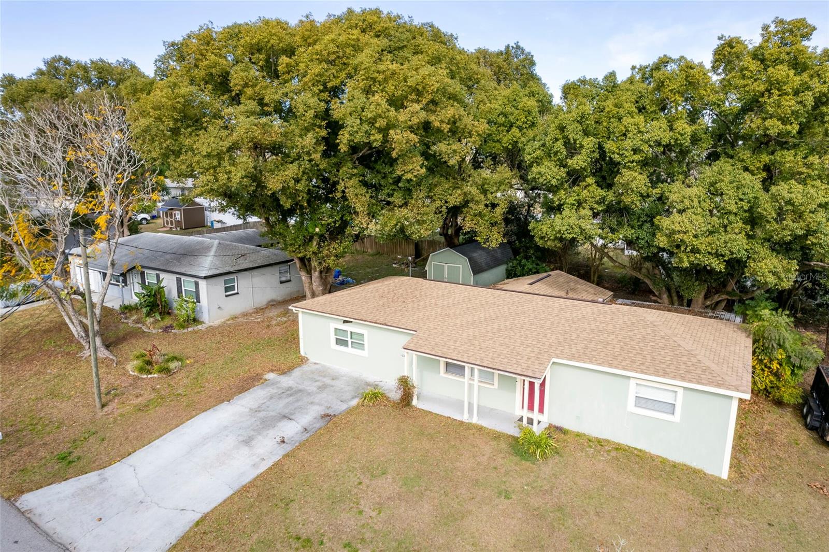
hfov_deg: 78.6
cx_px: 414
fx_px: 506
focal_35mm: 22
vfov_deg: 57.2
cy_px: 276
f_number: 2.8
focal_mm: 8.38
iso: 110
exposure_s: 1/800
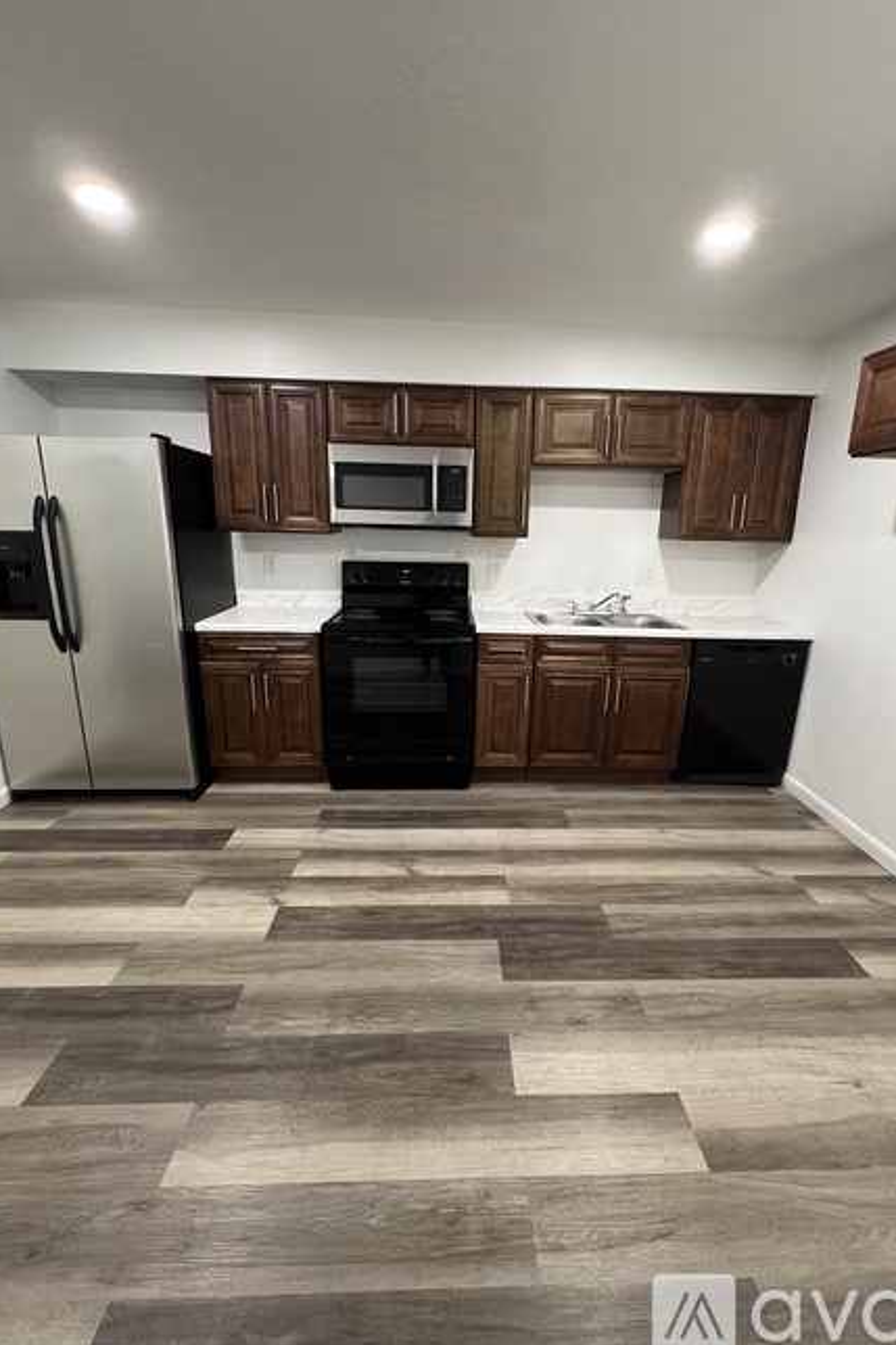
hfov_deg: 81.1
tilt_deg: -14.1
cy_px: 661
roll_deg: -1.6
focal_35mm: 14
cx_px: 468
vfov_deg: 104.3
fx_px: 523
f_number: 1.8
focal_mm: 1.57
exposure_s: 1/60
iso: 320
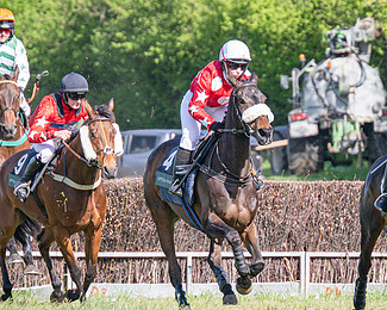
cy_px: 164
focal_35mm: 595
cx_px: 246
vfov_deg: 2.6
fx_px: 6815
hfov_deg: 3.3
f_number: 4
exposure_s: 1/2500
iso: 400
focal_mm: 155
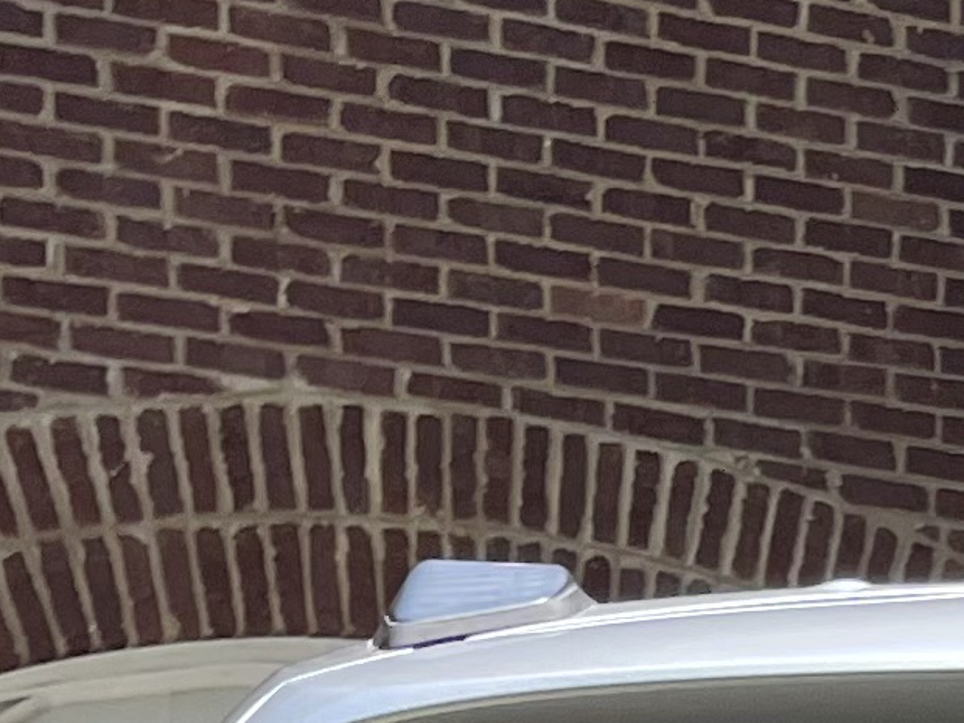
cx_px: 1185
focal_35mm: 169
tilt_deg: -6.7
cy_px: 1867
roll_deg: -2.0
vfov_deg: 8.0
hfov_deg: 11.4
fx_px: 4706
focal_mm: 5.1
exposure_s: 1/1129
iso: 50
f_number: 1.6
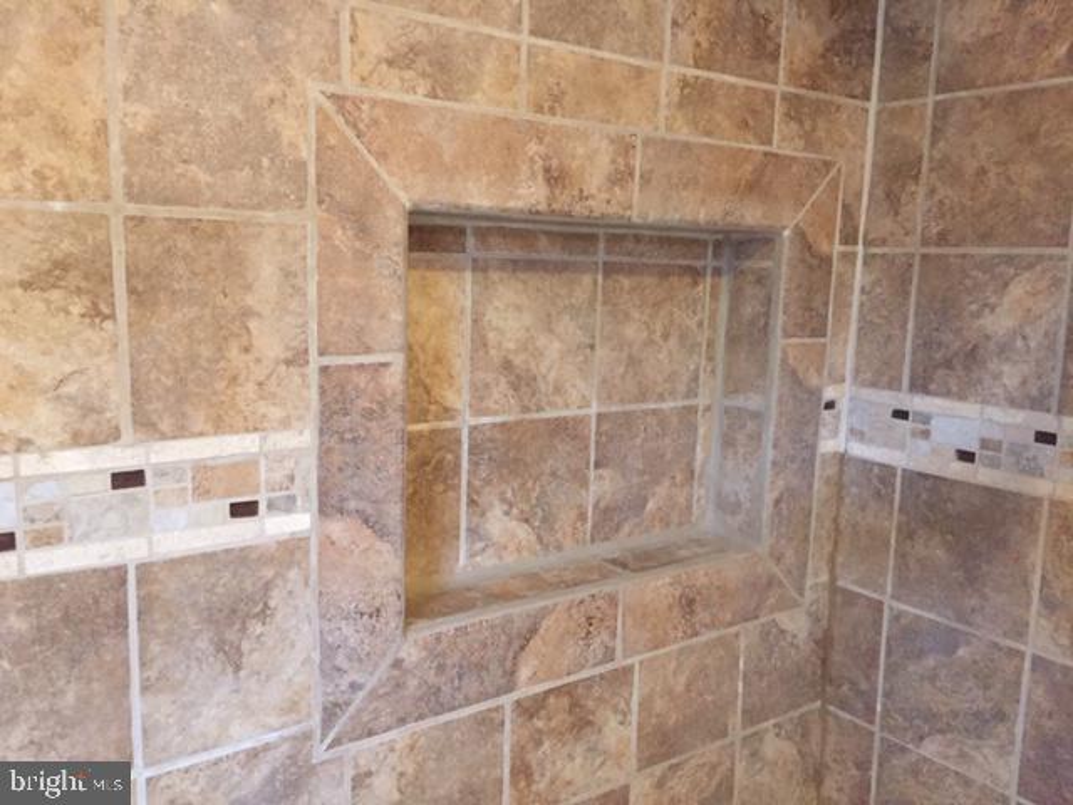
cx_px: 536
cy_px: 402
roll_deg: -1.6
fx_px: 899
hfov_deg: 61.7
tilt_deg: -10.6
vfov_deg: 48.2
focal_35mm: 29
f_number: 2.2
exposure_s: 1/30
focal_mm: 4.15
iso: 200
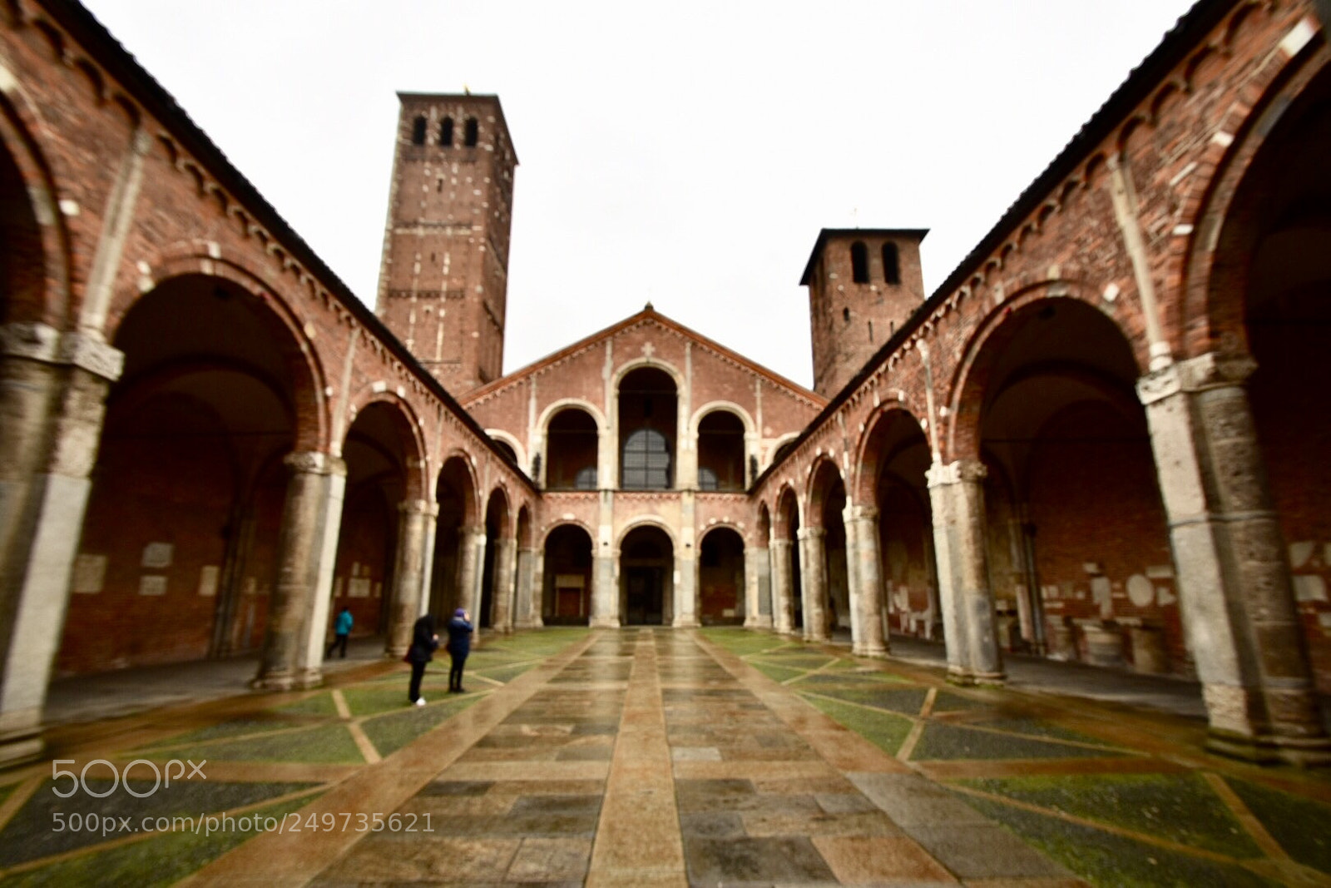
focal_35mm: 15
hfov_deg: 100.4
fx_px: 555
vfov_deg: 77.3
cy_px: 444
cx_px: 666
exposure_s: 1/200
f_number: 8
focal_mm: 10
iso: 200
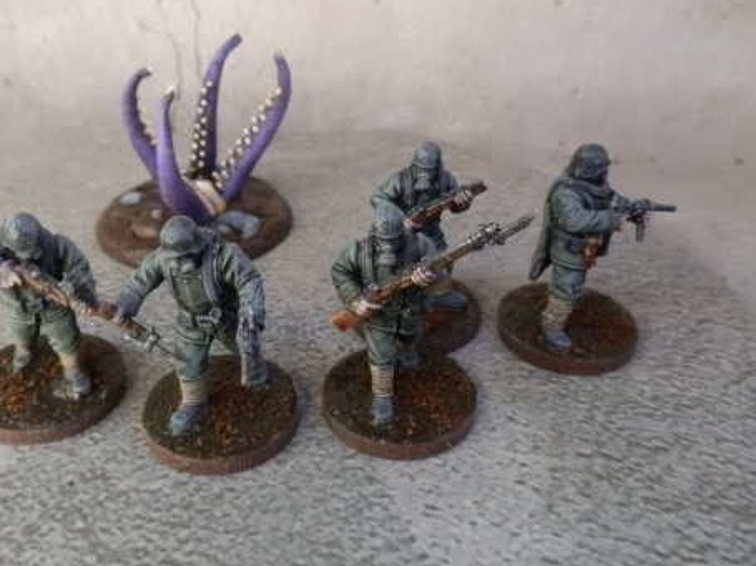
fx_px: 721
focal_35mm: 33
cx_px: 326
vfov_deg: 42.8
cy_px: 234
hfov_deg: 55.2
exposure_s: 1/80
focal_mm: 5
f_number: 3.1
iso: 400
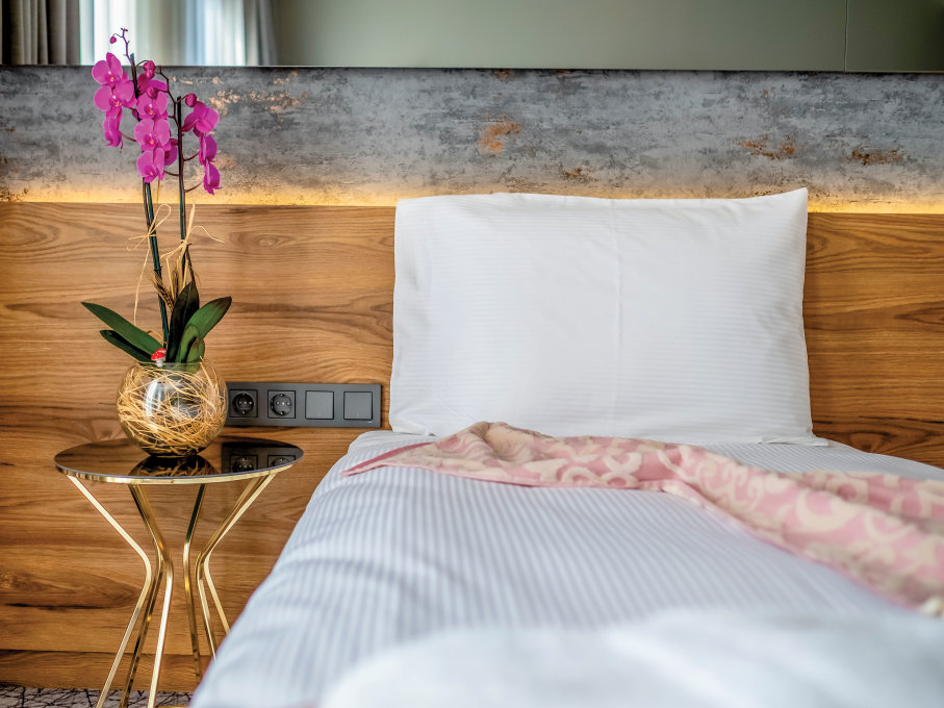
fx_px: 1036
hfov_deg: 48.9
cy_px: 355
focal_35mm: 38
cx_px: 416
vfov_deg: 37.7
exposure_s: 1/400
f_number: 2
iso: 400
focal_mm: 23
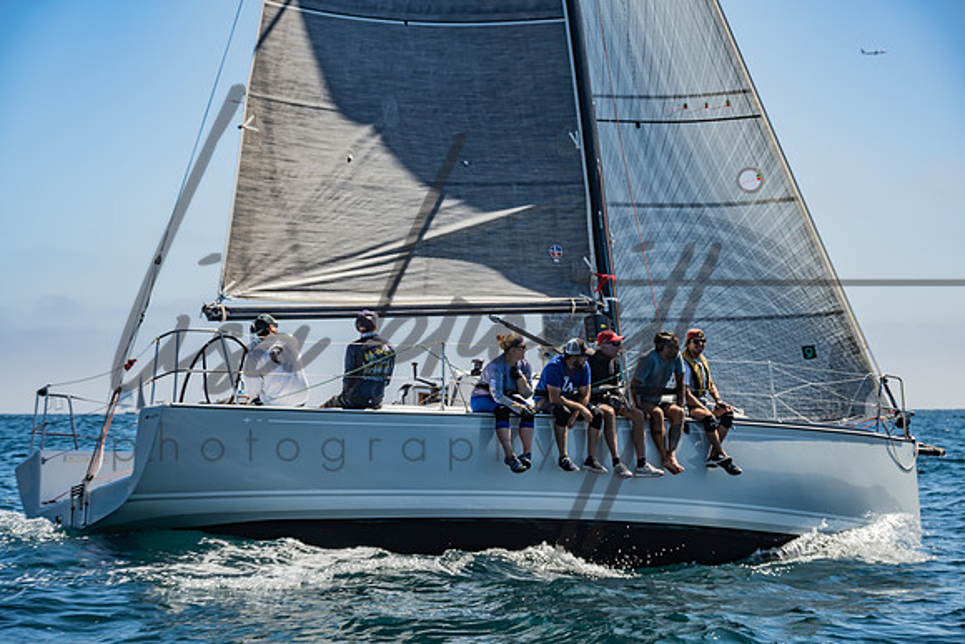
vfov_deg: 17.3
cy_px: 322
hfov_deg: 25.6
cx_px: 475
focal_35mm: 79
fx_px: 2122
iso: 160
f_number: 6.3
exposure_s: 1/500
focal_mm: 77
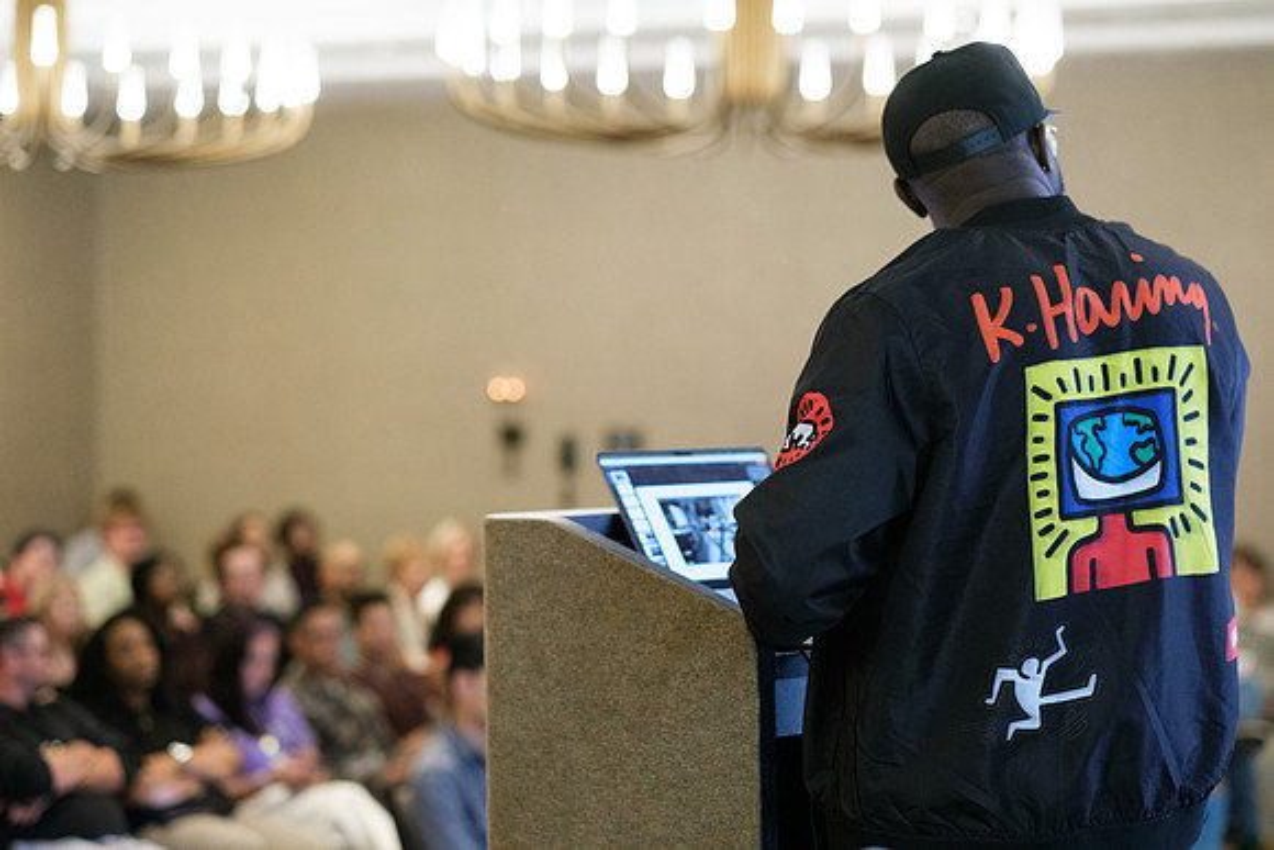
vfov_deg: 16.3
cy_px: 425
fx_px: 2973
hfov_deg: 24.2
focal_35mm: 84
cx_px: 637
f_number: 1.8
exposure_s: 1/125
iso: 2000
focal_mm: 56
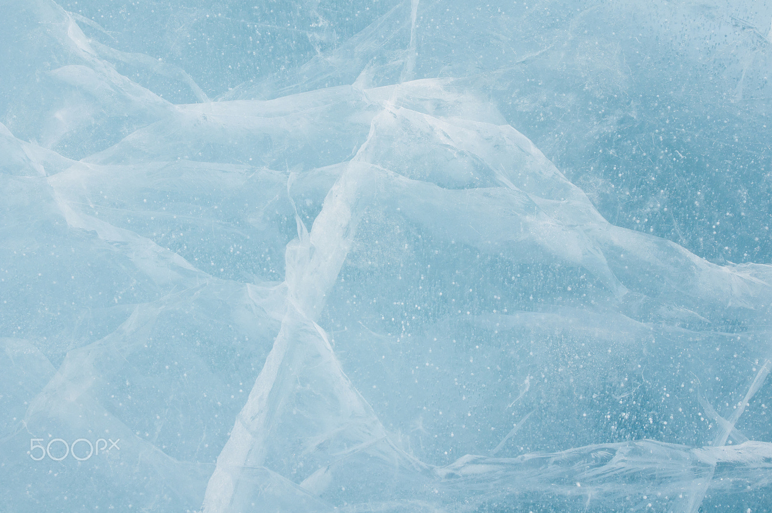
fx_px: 1125
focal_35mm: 52
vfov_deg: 25.7
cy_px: 256
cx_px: 386
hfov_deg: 37.9
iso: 200
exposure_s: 1/250
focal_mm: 35
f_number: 8
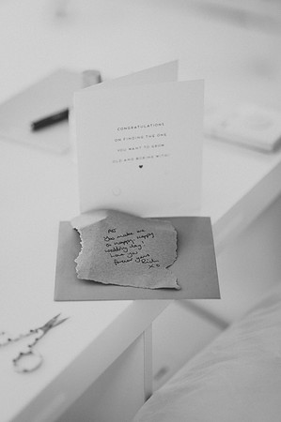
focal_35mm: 85
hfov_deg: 16.0
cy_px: 211
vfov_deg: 23.9
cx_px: 140
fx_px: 997
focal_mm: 85
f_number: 1.8
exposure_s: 1/4000
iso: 450
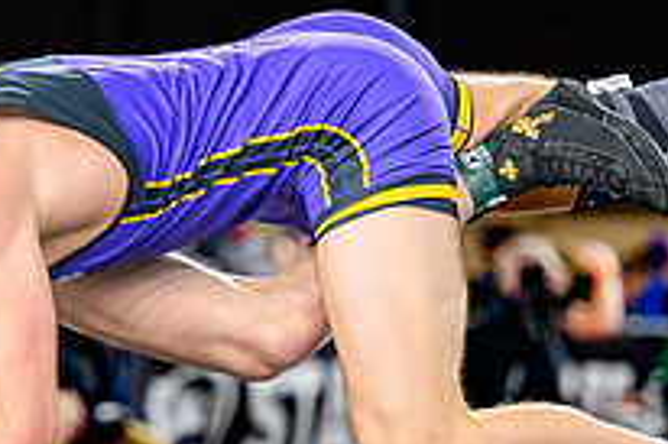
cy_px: 166
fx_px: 7509
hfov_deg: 5.1
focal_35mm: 405
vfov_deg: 3.4
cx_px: 102
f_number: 2.8
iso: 2500
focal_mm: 110
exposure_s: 1/800
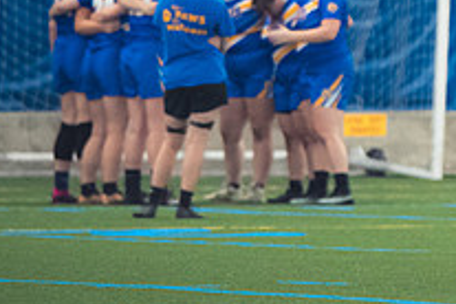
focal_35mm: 841
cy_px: 59
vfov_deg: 1.6
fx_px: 10652
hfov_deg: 2.4
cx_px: 577
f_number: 2.8
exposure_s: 1/320
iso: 4000
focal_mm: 200
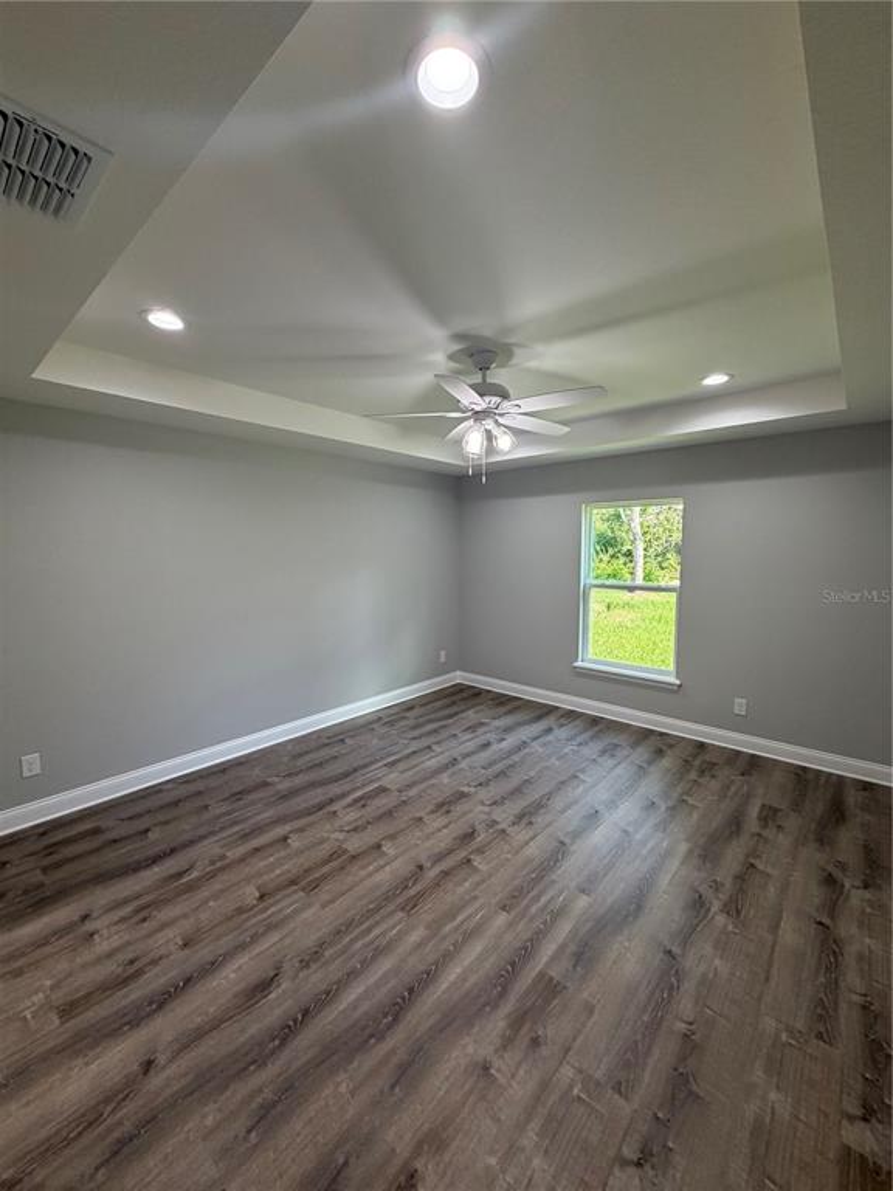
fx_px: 482
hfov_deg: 85.7
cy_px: 596
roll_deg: -0.1
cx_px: 446
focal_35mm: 14
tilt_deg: -5.3
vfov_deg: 102.1
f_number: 2.2
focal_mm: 2.22
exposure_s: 1/120
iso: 200
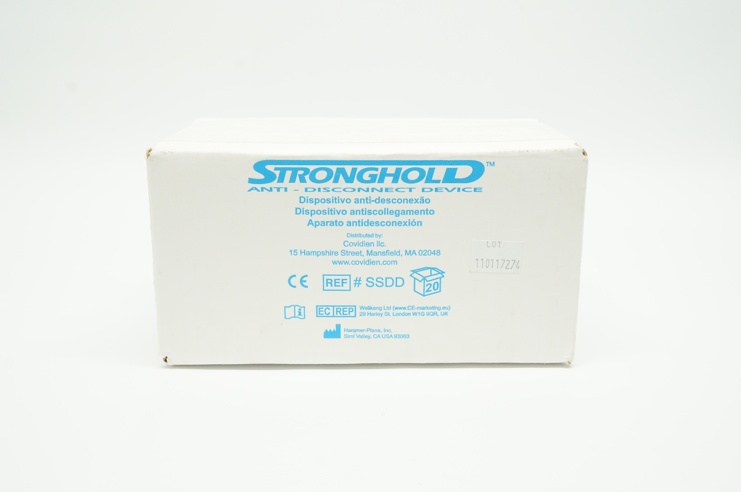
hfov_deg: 49.6
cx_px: 370
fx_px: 802
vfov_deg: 34.1
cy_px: 246
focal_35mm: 39
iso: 400
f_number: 11
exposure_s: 1/15
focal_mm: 26
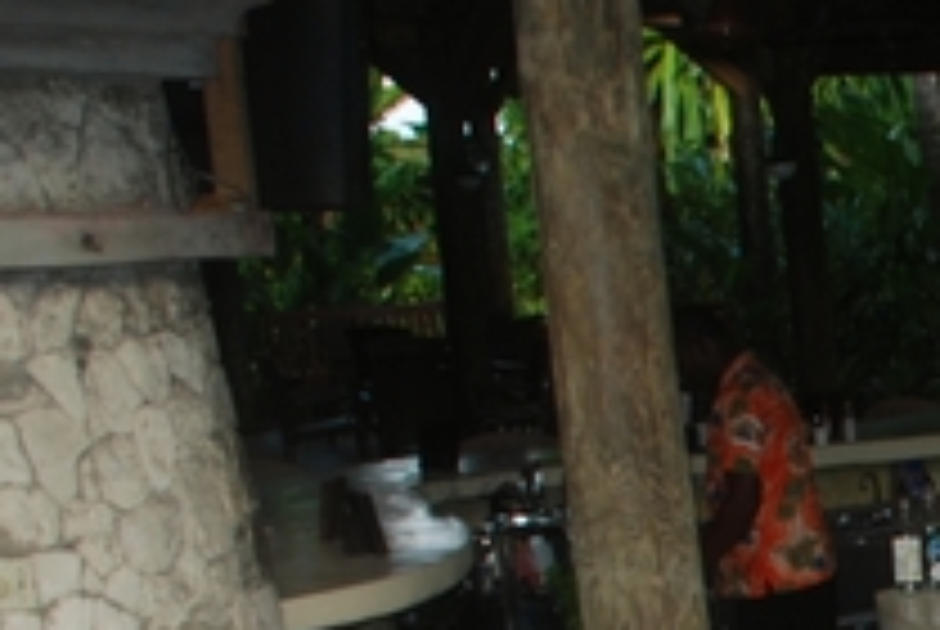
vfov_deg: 13.3
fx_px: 2536
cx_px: 1538
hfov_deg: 18.0
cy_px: 981
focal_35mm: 97
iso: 200
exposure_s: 1/60
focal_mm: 18
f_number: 3.5
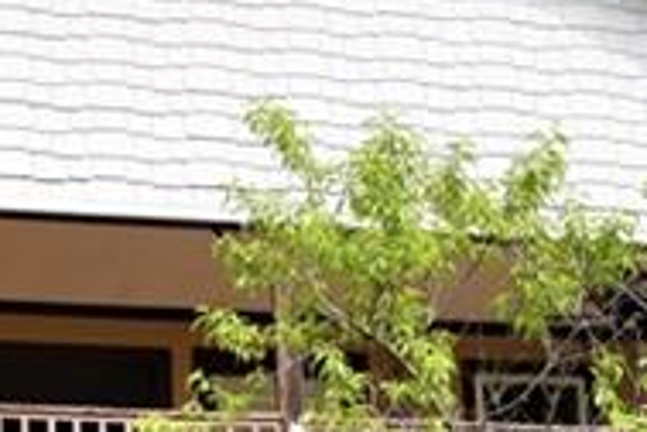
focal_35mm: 187
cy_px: 411
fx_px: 3355
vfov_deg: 7.3
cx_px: 127
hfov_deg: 11.0
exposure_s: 1/200
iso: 100
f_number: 6.3
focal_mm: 23
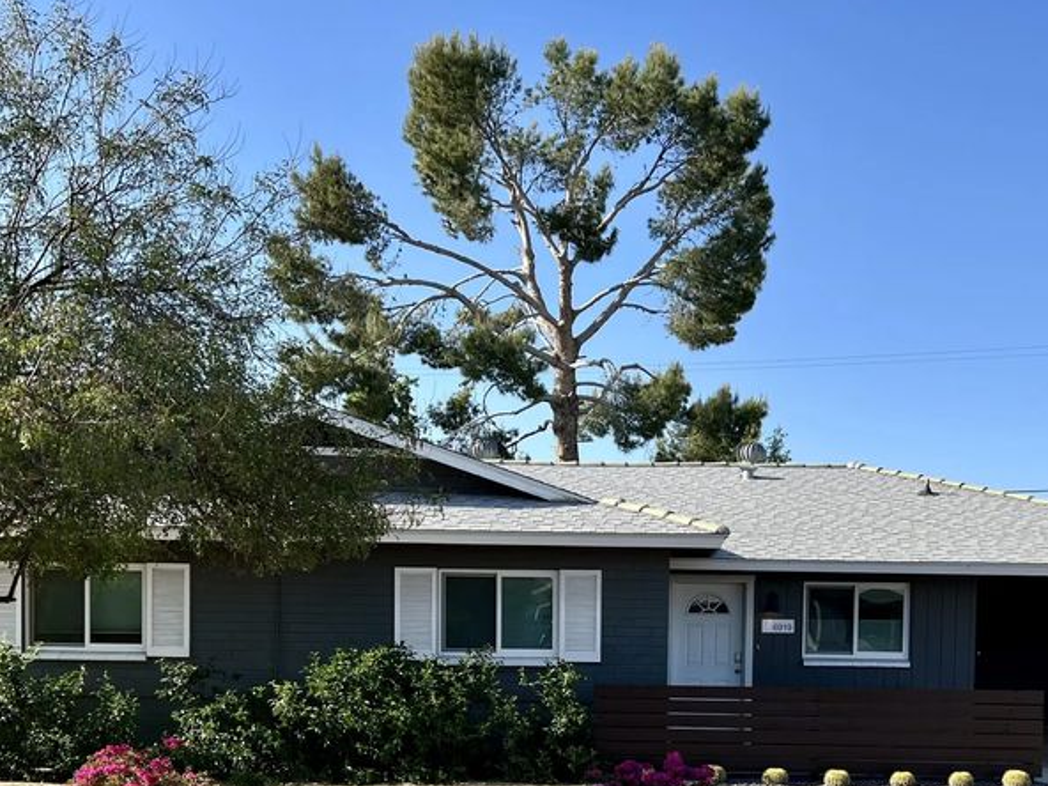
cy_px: 666
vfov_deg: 31.1
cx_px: 621
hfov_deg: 41.9
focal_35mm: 45
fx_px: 1362
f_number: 1.5
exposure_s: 1/2404
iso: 50
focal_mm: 5.7
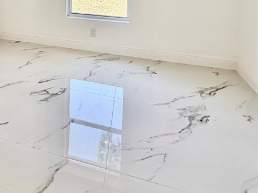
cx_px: 56
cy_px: -21
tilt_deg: -6.1
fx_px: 239
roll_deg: -1.0
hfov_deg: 53.5
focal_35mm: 32
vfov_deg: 37.0
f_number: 2.2
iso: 64
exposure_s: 1/244
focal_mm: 2.22
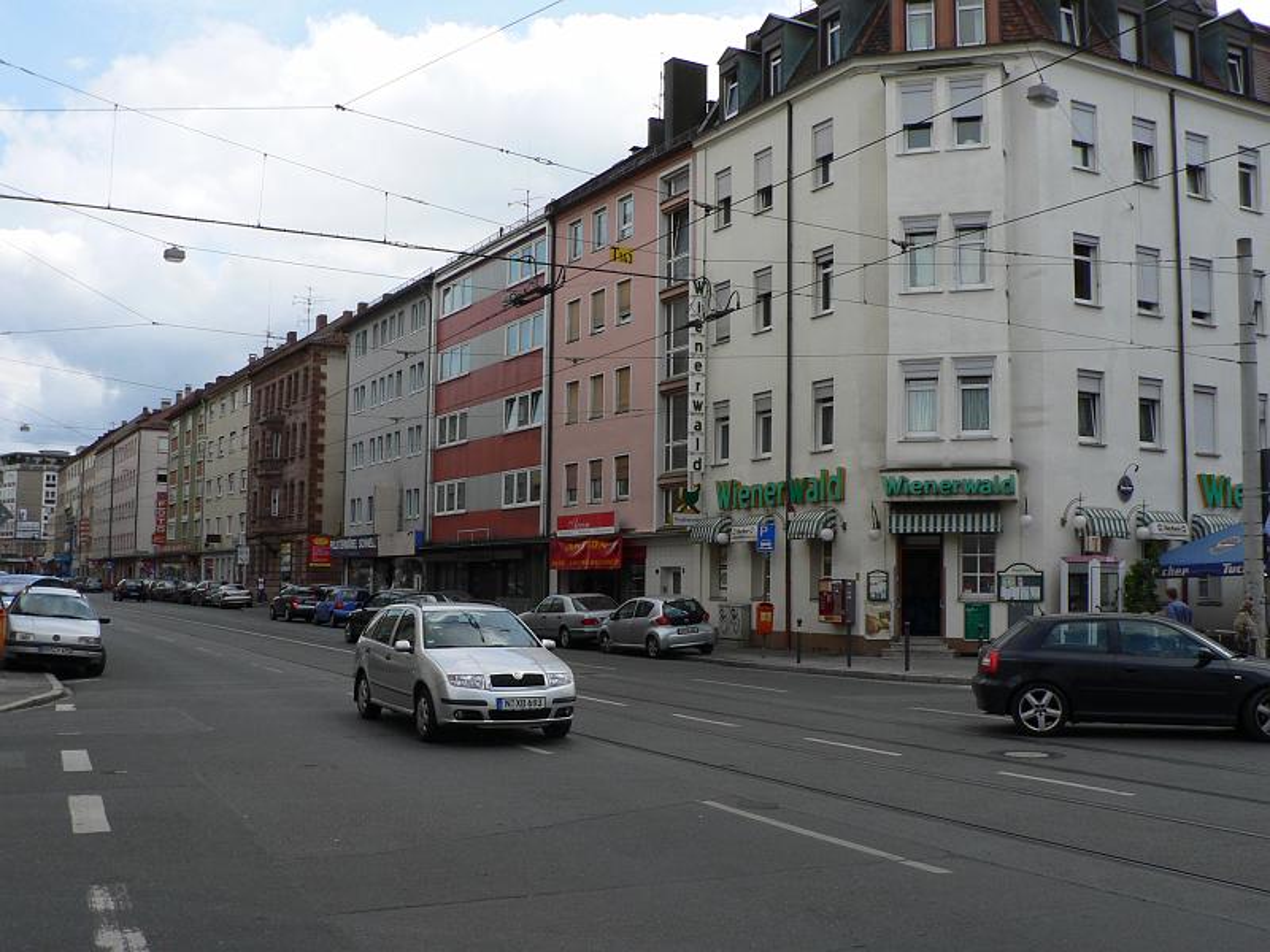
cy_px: 476
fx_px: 1321
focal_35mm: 36
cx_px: 635
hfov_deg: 51.4
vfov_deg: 39.7
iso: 80
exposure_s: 1/400
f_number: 5
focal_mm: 6
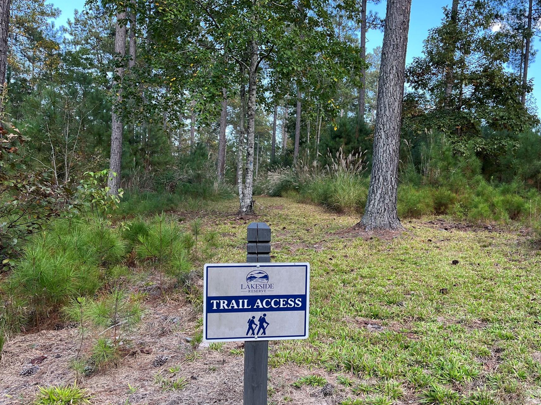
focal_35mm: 31
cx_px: 304
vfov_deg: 45.4
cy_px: 210
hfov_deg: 58.2
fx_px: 484
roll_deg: -3.5
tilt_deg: -2.7
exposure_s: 1/232
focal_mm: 5.1
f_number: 1.6
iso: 40
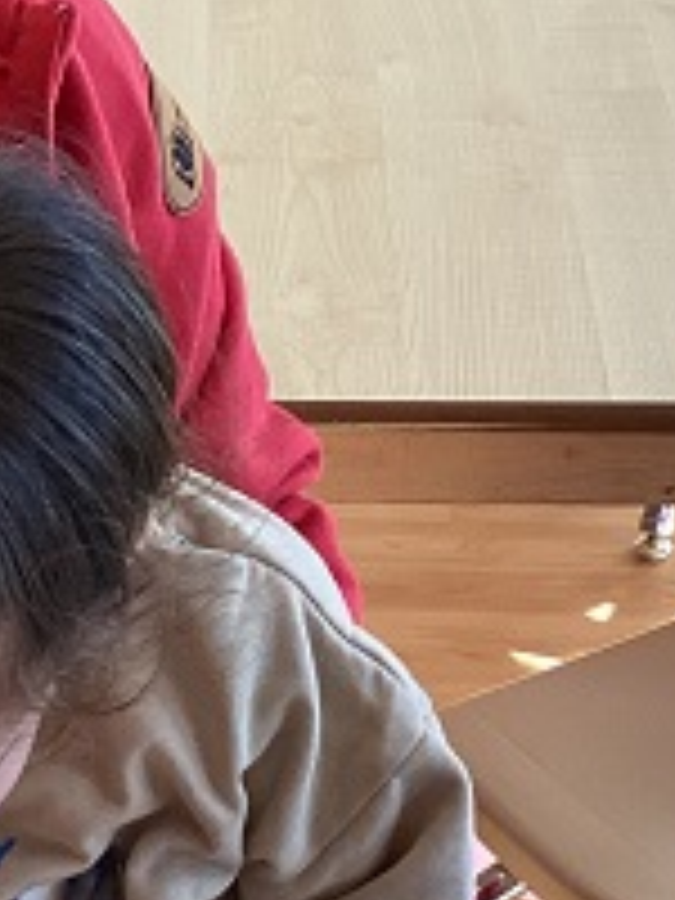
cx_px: 140
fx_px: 2678
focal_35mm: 103
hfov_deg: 14.3
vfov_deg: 17.3
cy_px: 1332
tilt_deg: -46.6
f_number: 2.4
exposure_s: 1/120
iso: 100
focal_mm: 3.3
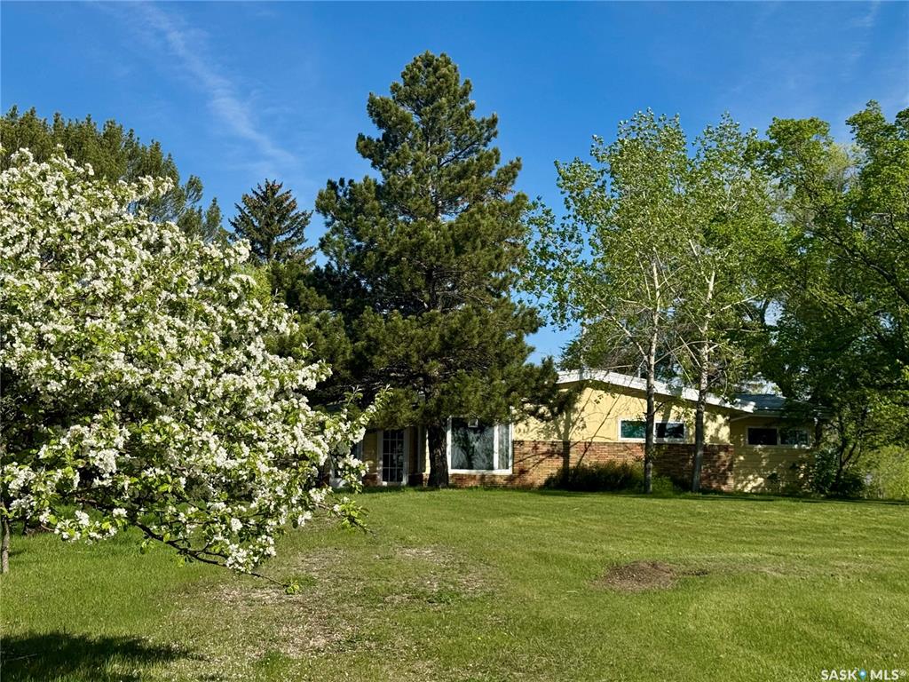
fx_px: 1260
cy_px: 341
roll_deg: -0.9
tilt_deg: +5.2
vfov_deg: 30.3
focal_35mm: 48
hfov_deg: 39.7
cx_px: 454
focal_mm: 6.76
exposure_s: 1/7937
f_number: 1.78
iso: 64
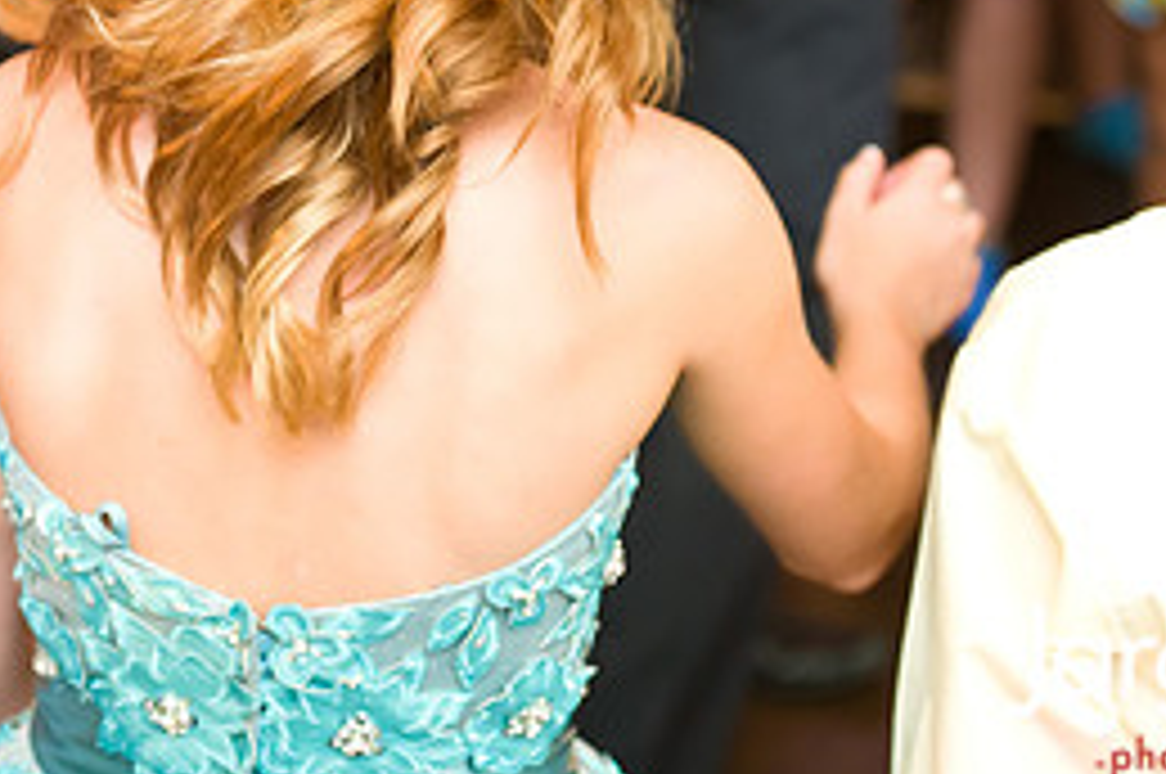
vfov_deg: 8.7
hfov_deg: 13.1
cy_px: -27
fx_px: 5079
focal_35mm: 157
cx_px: 311
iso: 1600
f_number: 3.2
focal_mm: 70
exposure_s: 1/125
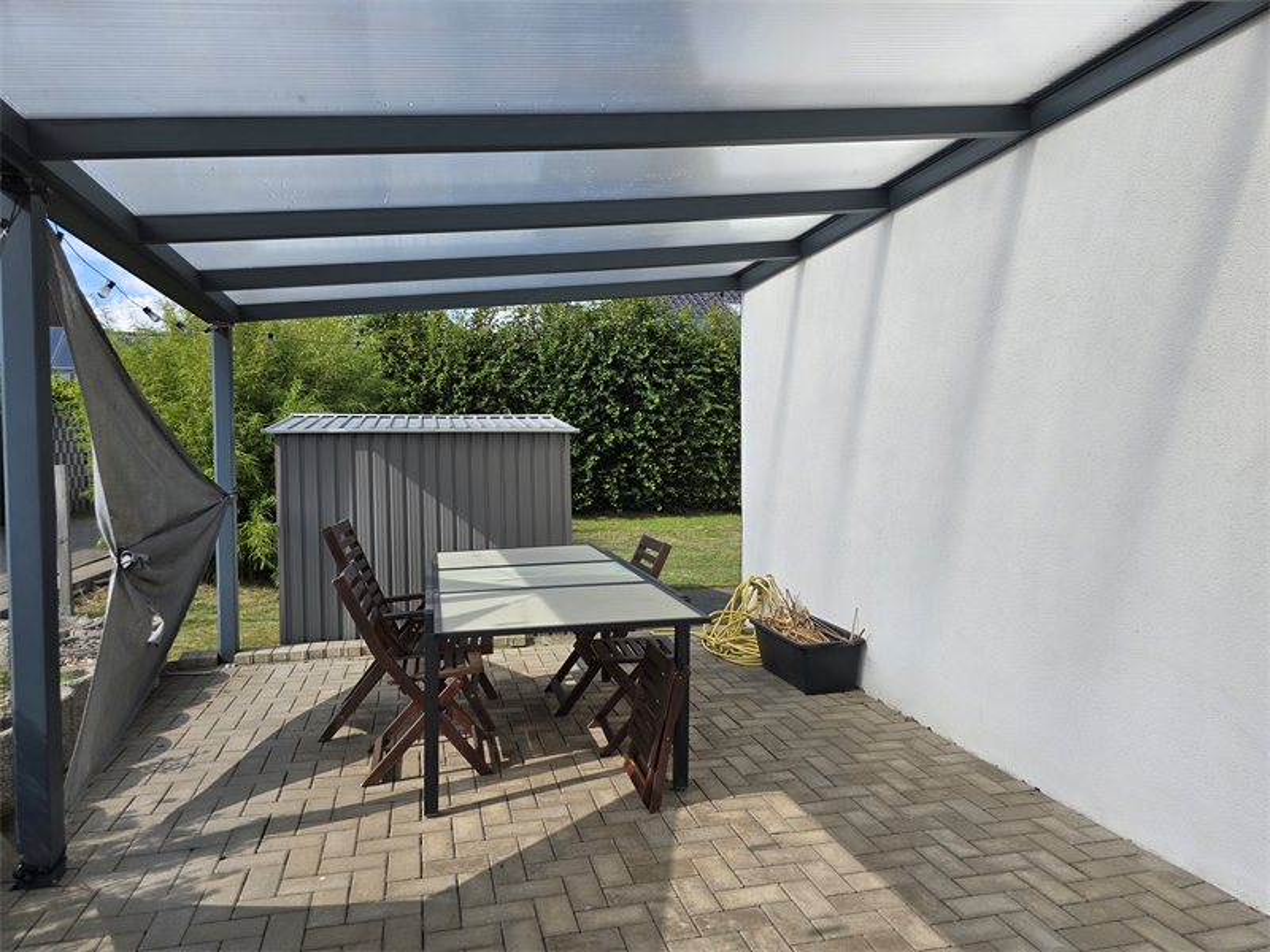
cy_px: 476
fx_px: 844
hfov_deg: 73.9
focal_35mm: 23
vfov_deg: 58.9
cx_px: 635
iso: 12
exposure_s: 1/621
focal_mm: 6.3
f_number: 1.7
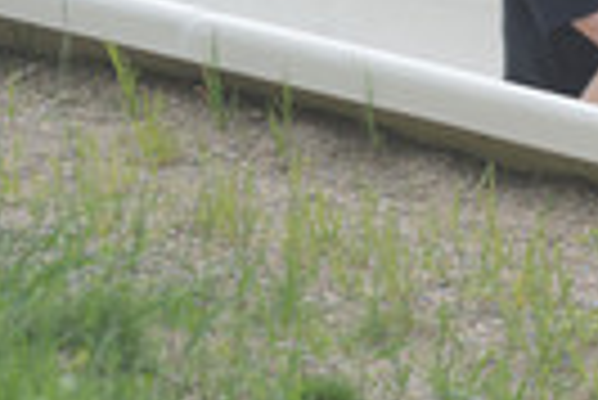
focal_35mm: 587
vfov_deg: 2.3
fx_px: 9761
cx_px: 841
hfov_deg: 3.5
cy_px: 182
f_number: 6.3
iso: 640
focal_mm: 195
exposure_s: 1/640
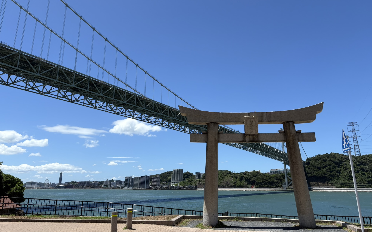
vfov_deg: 44.5
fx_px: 284
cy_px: 102
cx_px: 184
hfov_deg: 66.5
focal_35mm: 28
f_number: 1.6
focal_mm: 5.96
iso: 50
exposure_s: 1/3831
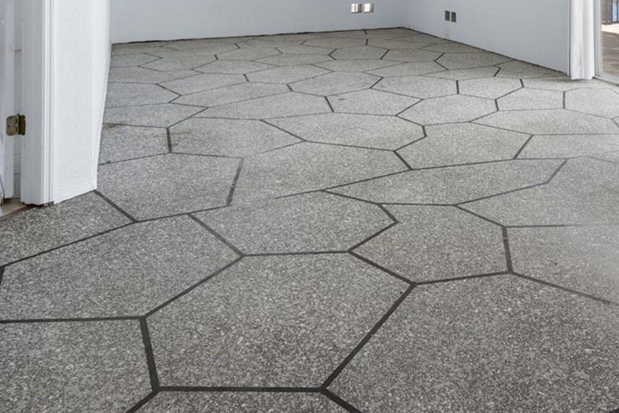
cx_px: 463
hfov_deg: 47.7
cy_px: -33
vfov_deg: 30.8
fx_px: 671
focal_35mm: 39
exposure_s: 1/6
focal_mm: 18
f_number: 8
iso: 320
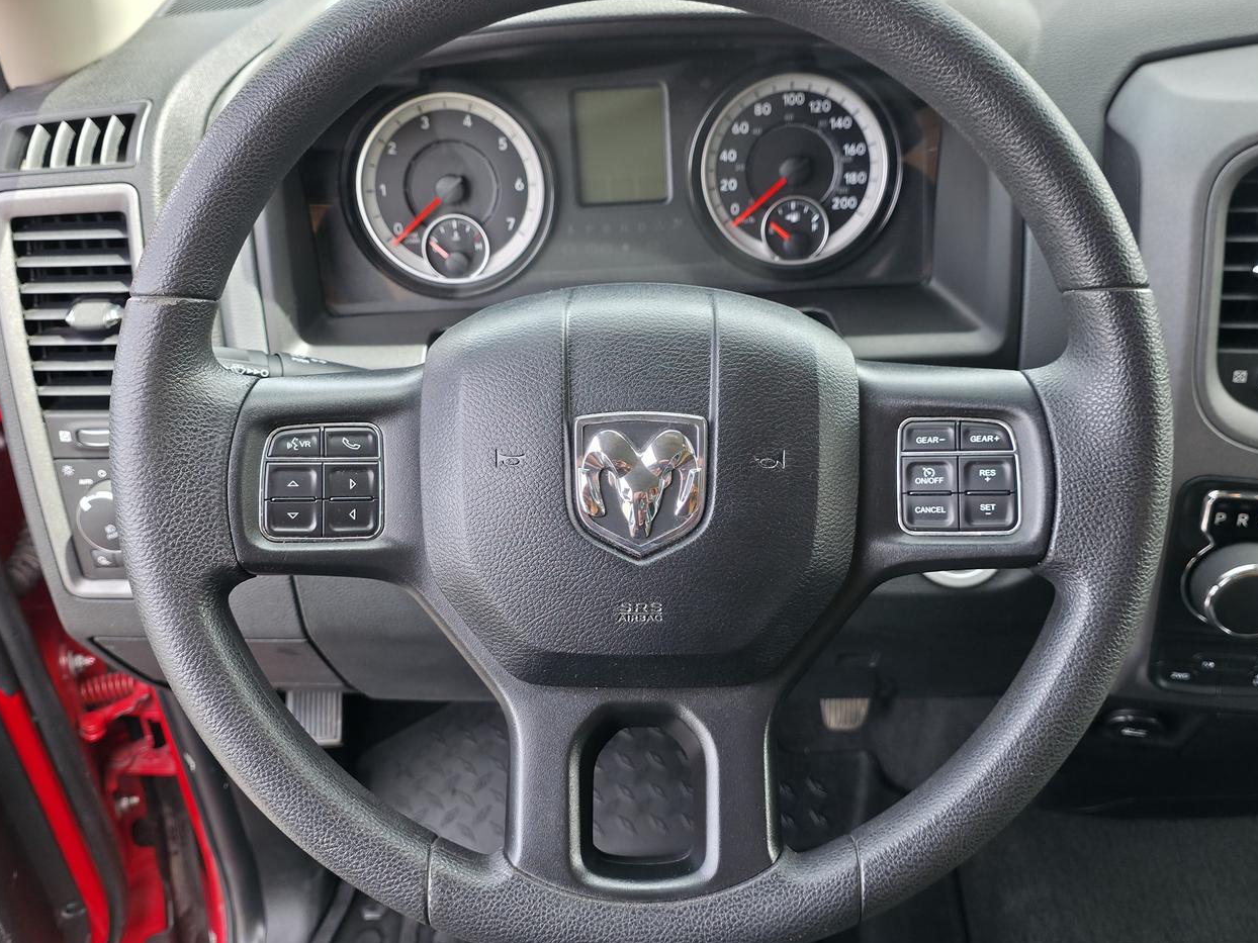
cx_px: 641
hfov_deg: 51.4
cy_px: 480
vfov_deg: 39.7
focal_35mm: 36
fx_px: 1308
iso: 50
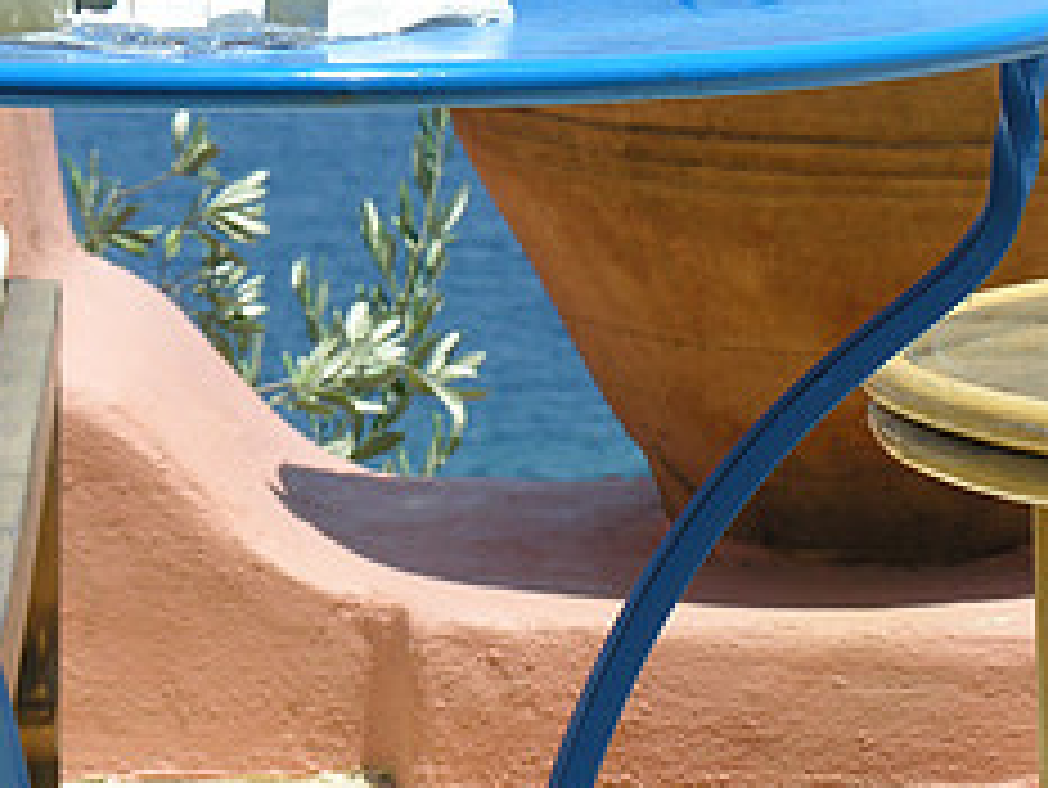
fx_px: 8663
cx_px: 459
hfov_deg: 6.9
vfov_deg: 5.2
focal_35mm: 286
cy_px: -2
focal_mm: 29.3
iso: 50
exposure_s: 1/221
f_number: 6.6
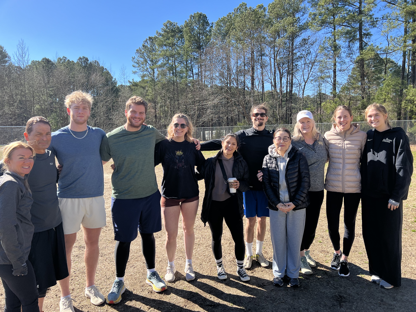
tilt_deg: -6.3
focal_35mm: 26
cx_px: 208
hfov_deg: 67.3
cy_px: 156
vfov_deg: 53.1
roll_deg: +0.6
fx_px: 312
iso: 50
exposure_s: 1/1361
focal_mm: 5.7
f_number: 1.5
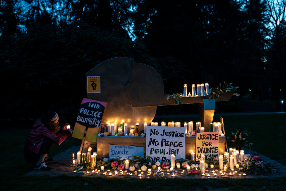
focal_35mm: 35
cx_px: 143
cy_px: 96
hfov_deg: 54.4
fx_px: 278
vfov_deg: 37.9
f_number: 2.5
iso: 400
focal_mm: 35
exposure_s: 1/25
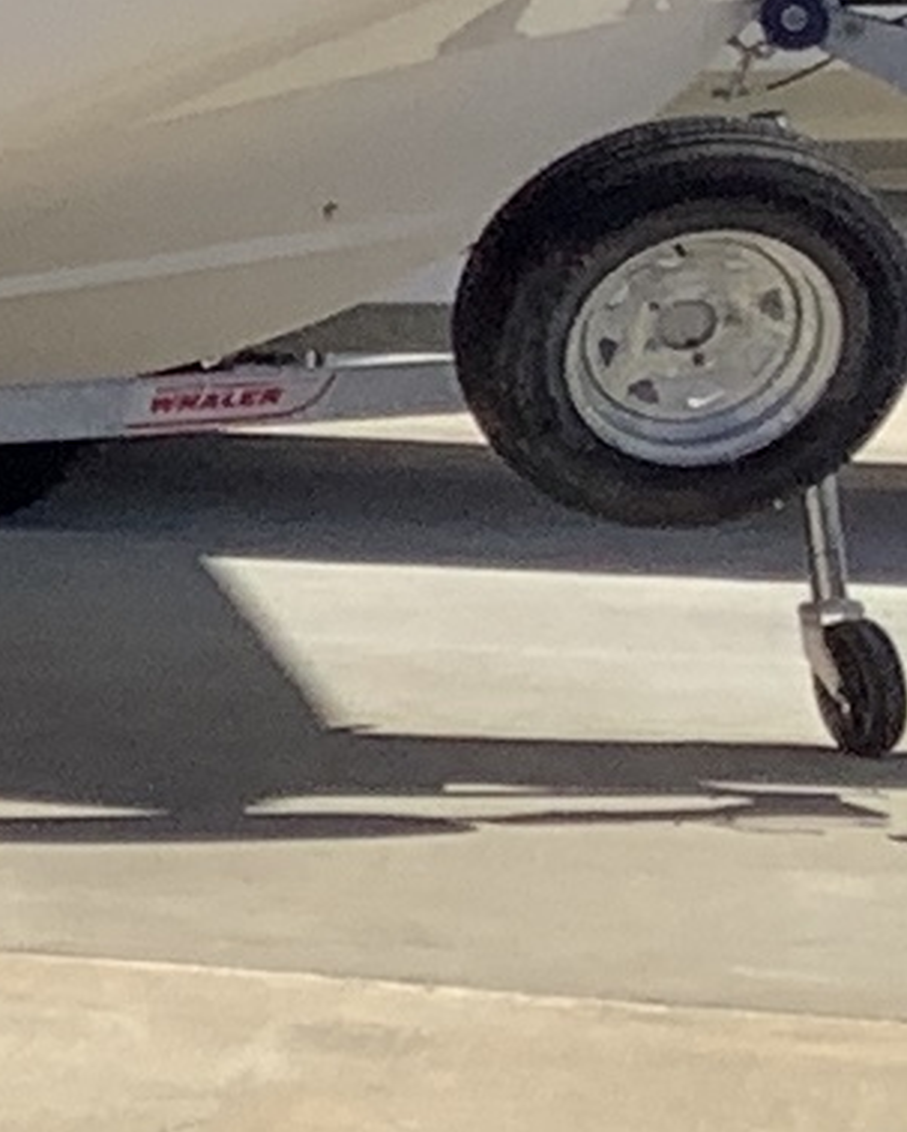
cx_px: -3110
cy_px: -437
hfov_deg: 5.1
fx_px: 8747
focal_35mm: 261
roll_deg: +0.3
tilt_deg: +0.6
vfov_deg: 7.3
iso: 25
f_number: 2.4
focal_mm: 3.3
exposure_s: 1/1235
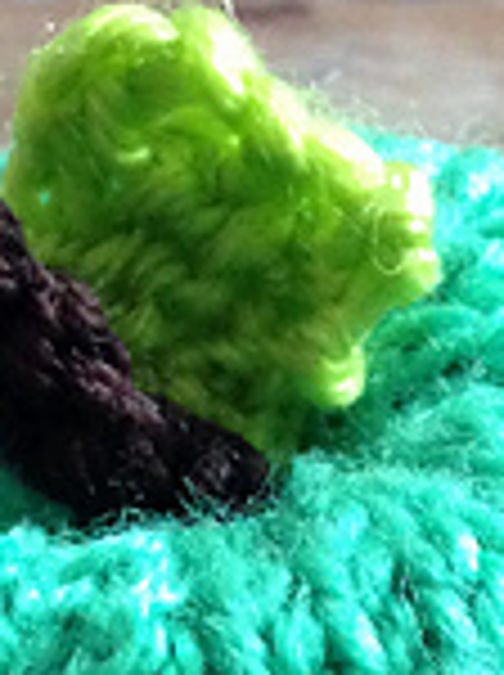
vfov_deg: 13.6
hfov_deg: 10.5
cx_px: 135
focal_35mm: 141
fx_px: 2745
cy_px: 796
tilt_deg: -47.5
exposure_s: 1/20
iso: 320
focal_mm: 4.12
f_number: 2.4
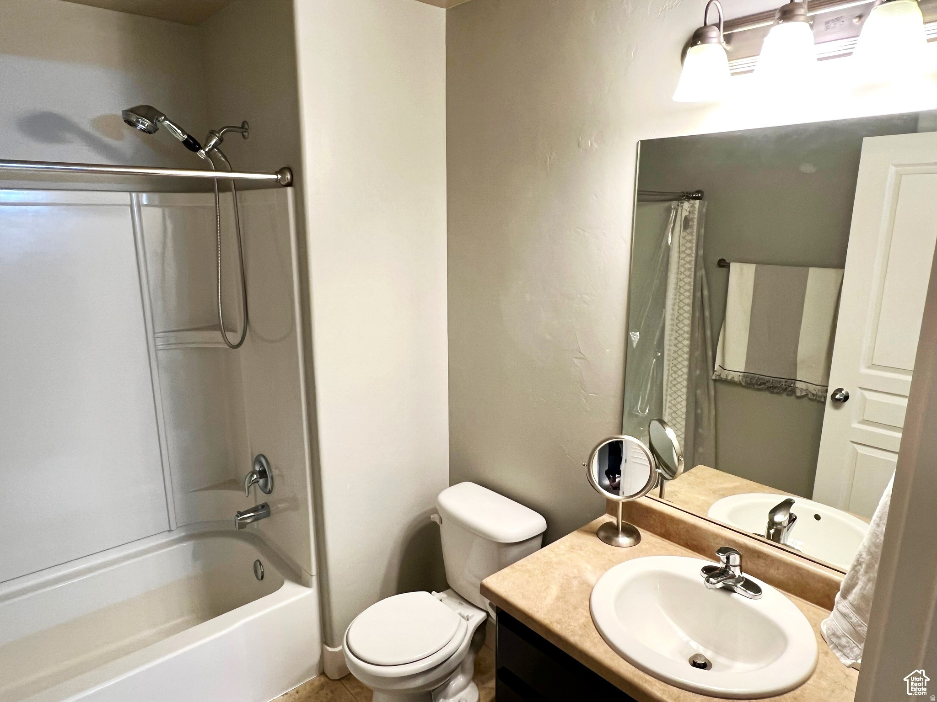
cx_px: 468
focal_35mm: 22
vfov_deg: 61.1
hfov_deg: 76.4
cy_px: 351
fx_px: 596
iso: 125
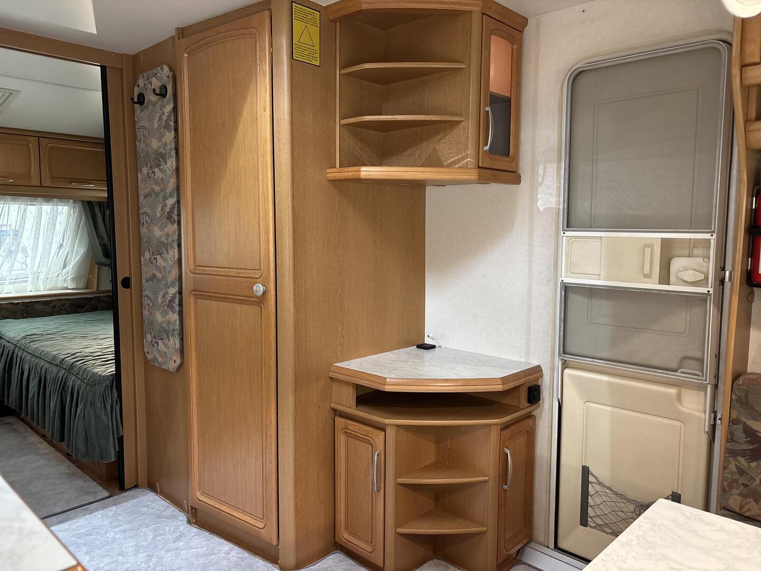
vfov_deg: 53.1
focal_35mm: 26
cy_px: 286
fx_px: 572
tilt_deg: -4.7
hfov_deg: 67.3
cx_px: 380
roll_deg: -0.4
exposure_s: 1/33
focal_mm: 5.96
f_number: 1.6
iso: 400
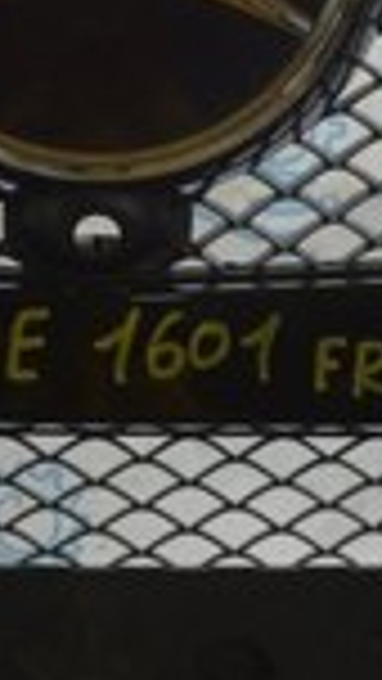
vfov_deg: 17.9
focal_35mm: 120
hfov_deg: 10.0
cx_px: 22
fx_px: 2160
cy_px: 363
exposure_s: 1/20
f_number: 5.6
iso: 400
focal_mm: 18
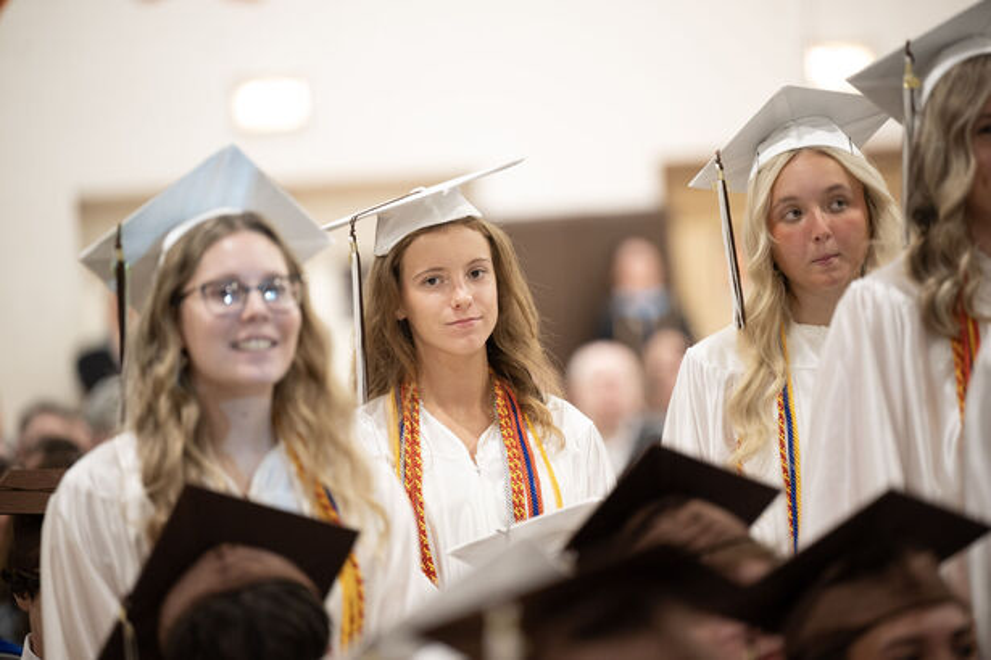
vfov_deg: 6.9
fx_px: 5505
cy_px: 330
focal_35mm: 200
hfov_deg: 10.3
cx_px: 496
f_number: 2.8
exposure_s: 1/100
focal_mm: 200
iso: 1600
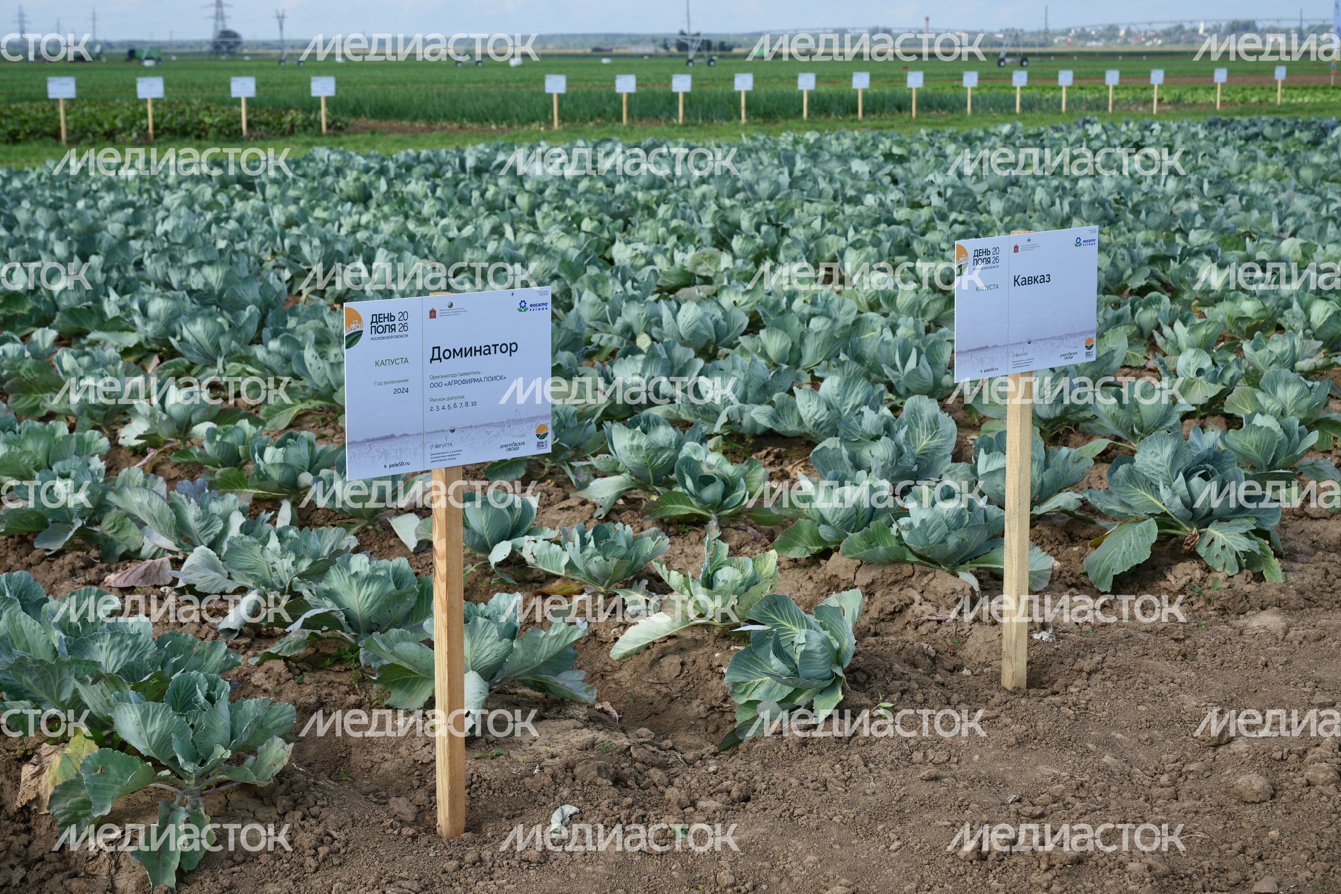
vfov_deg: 25.1
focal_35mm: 54
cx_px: 670
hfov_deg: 36.9
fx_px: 2011
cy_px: 447
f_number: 8
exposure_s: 1/200
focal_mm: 54
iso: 125
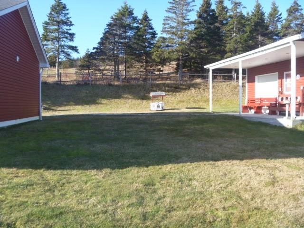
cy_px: 114
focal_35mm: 35
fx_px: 307
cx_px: 152
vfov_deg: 40.7
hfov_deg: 52.6
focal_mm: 6.3
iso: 80
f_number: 3.5
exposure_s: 1/200
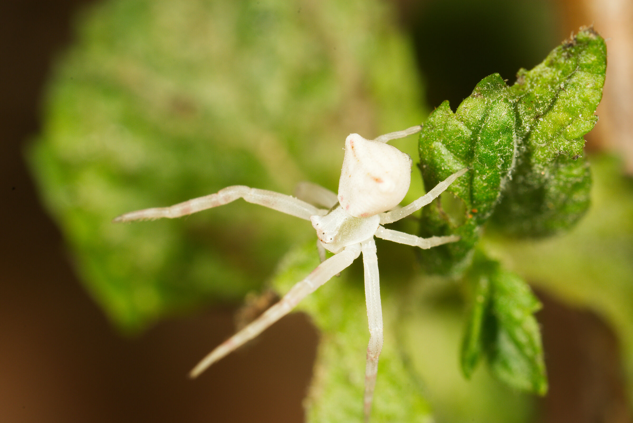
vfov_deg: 6.1
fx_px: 3957
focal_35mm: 225
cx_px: 316
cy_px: 212
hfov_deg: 9.1
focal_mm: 150
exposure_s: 1/250
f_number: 8
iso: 250
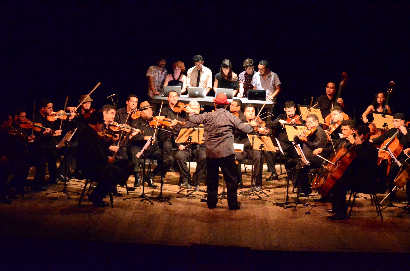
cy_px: 136
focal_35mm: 105
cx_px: 205
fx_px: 1193
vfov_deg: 13.0
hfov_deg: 19.5
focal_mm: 70
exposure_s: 1/50
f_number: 9
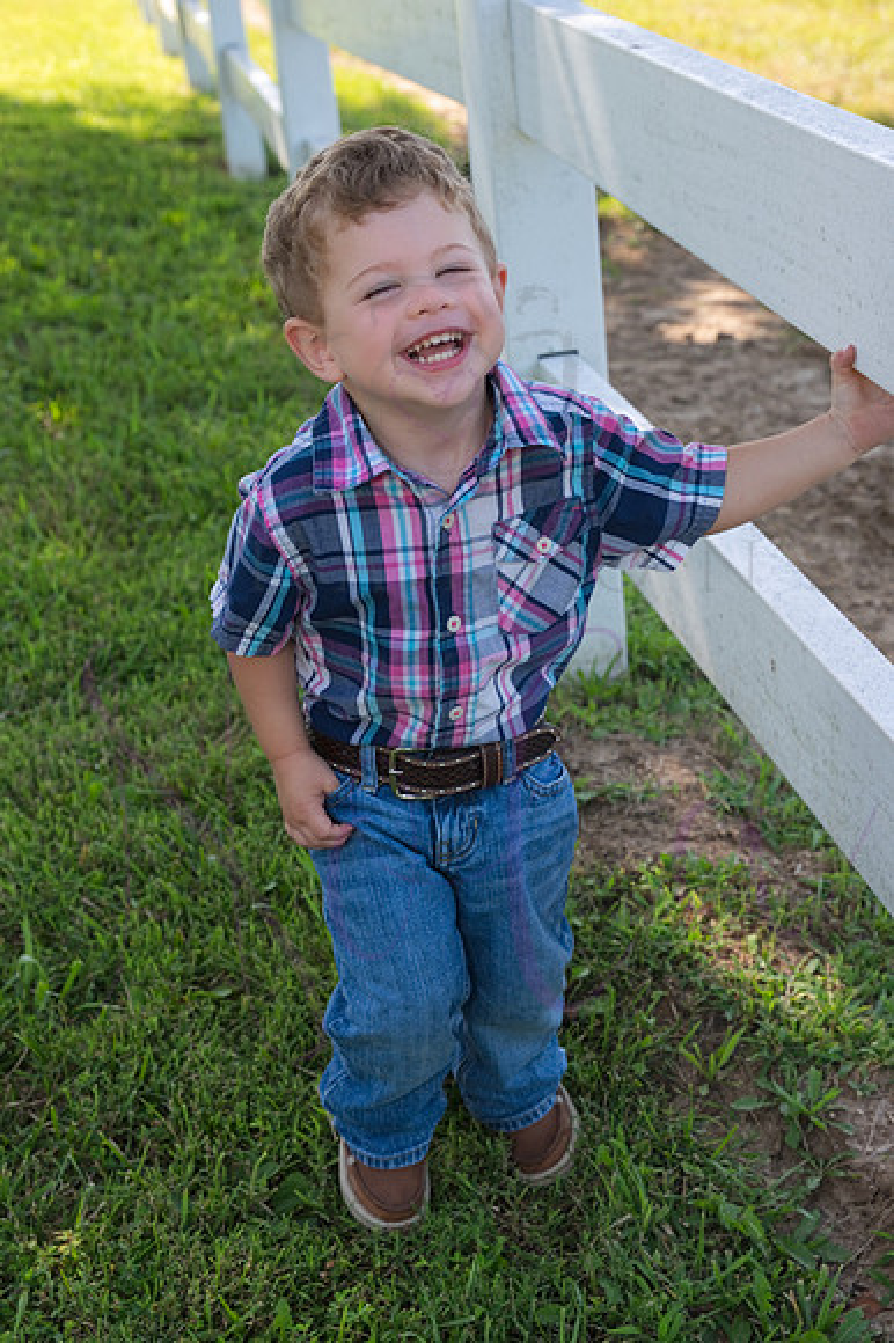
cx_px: 447
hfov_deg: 30.5
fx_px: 1641
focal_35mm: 44
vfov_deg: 44.5
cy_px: 672
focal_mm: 44
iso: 400
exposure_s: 1/200
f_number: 6.3
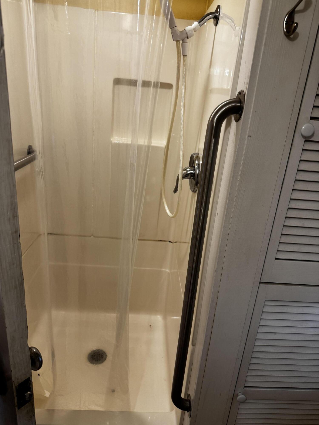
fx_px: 295
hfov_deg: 56.8
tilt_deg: -20.3
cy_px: 212
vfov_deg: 71.6
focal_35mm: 24
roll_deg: -4.2
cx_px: 160
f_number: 1.78
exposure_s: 1/120
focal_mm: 6.76
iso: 125
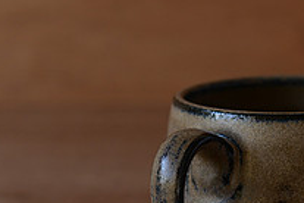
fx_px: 1182
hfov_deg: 14.4
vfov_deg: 9.7
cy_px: 199
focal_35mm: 140
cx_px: 325
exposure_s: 1/100
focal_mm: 50
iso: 500
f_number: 3.5
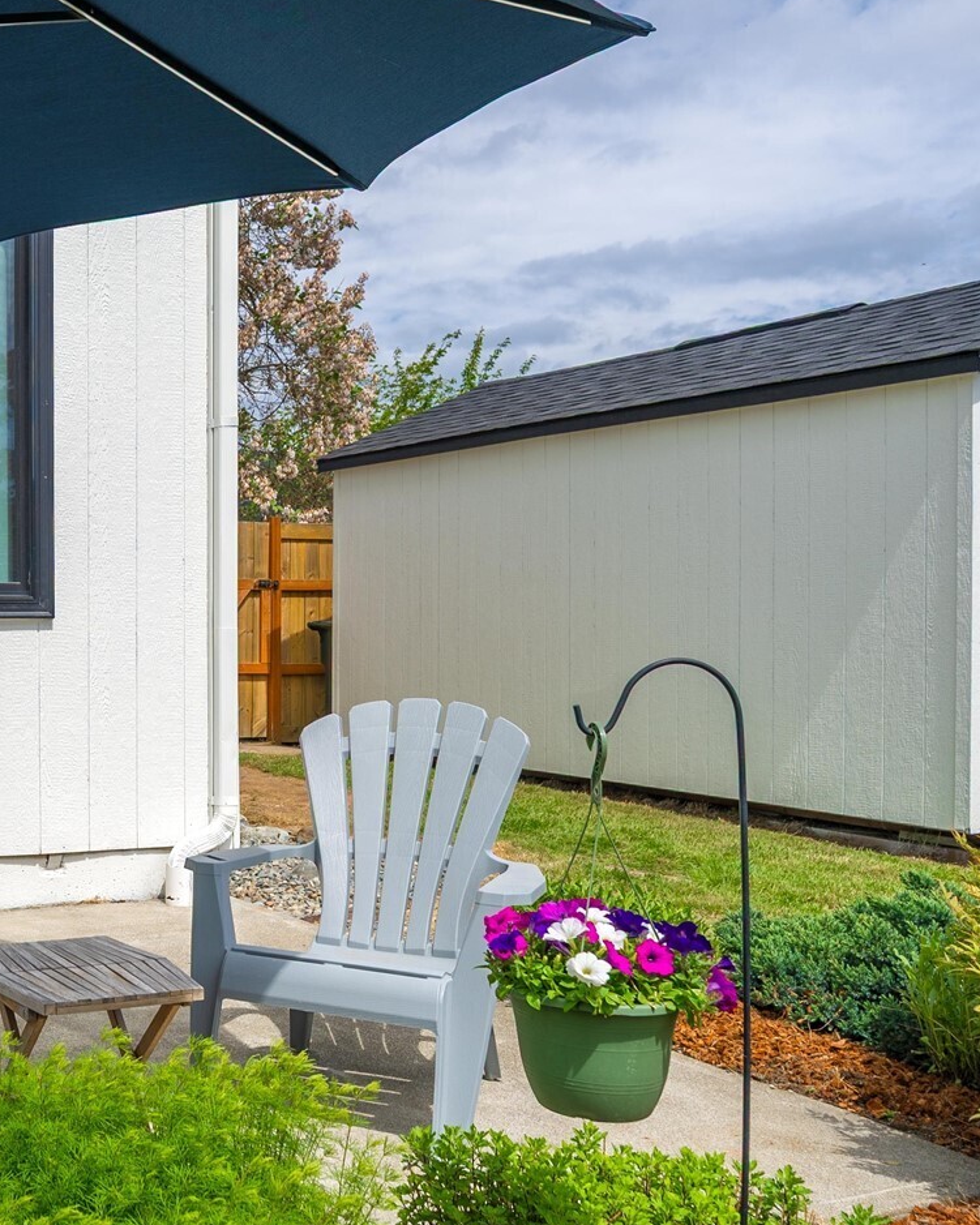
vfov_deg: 46.8
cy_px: 625
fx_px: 1414
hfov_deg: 34.1
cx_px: -42
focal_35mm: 39
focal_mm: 23
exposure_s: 1/400
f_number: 7.1
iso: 80
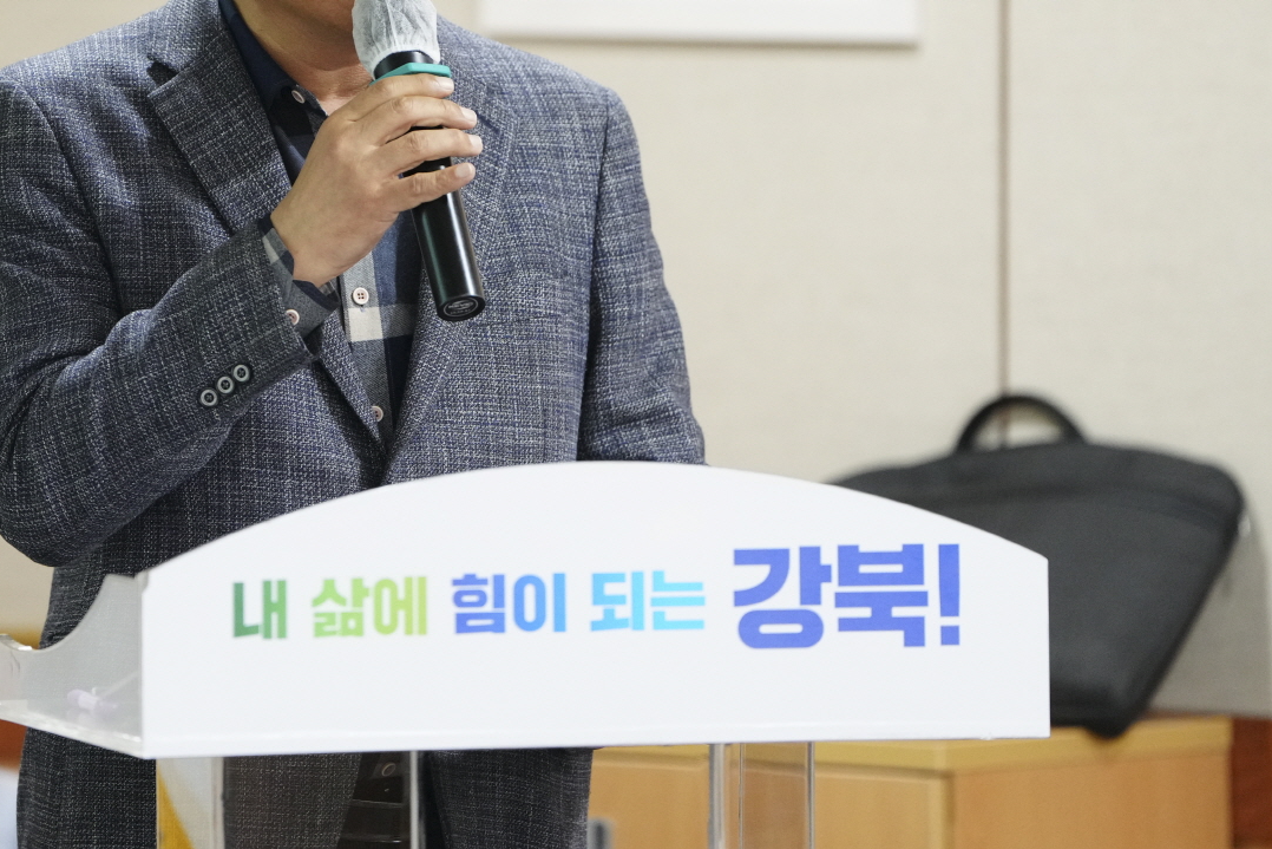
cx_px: 362
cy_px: 179
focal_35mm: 334
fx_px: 11802
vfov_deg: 4.1
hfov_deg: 6.2
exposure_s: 1/160
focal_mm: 200
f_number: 2.8
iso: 3200
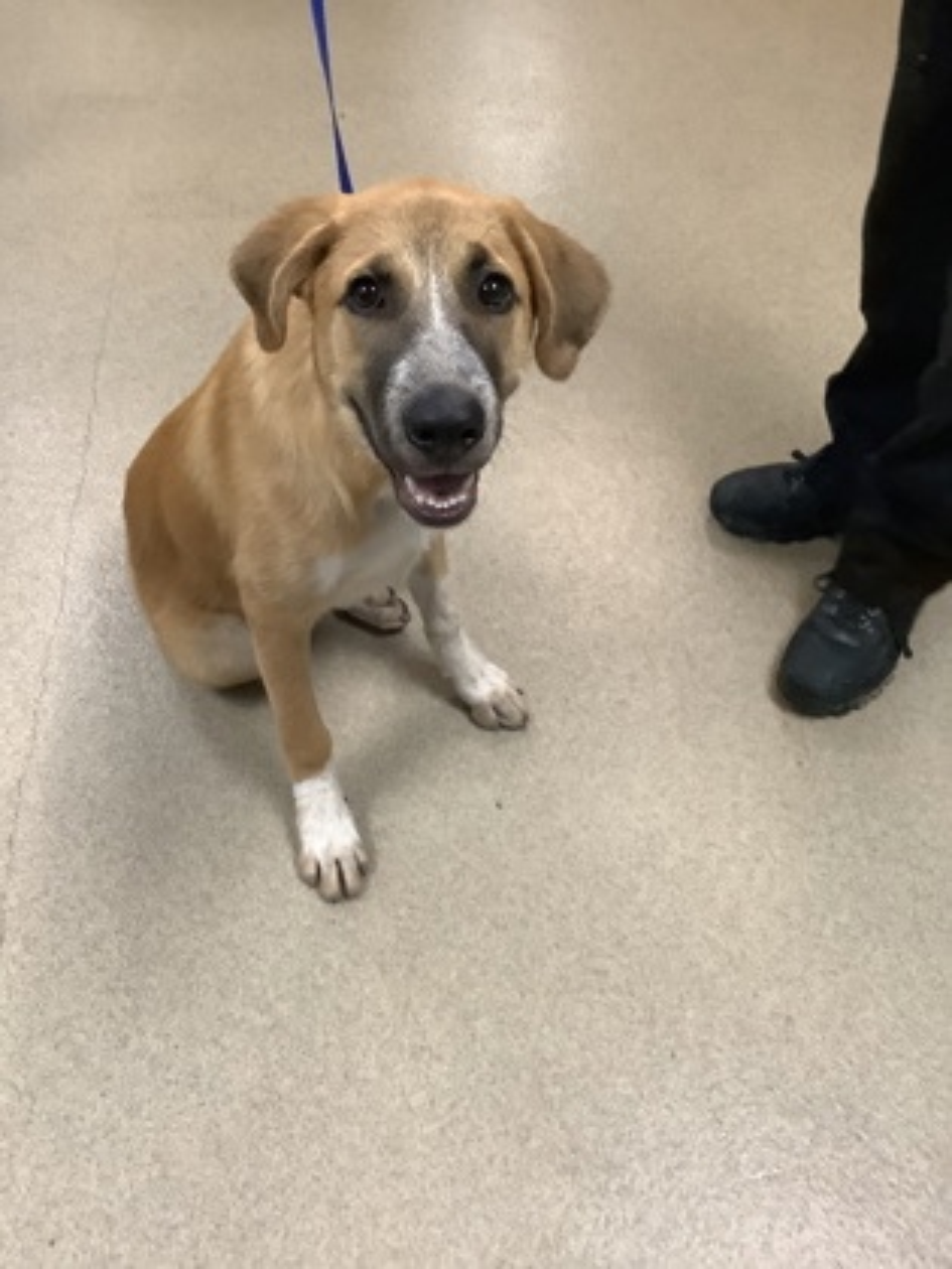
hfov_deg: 45.4
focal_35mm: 31
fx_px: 1137
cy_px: 634
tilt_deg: -49.1
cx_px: 476
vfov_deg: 58.4
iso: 250
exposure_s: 1/60
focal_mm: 3.3
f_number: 2.4
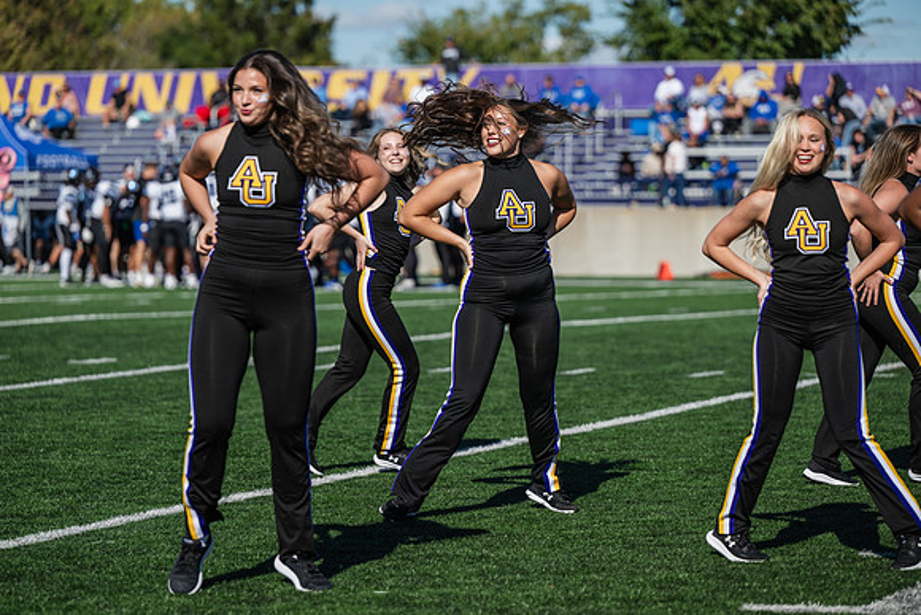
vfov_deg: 10.6
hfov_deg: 15.8
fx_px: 3326
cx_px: 460
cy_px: 308
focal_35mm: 130
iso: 80
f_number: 3.2
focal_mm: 130
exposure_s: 1/1600
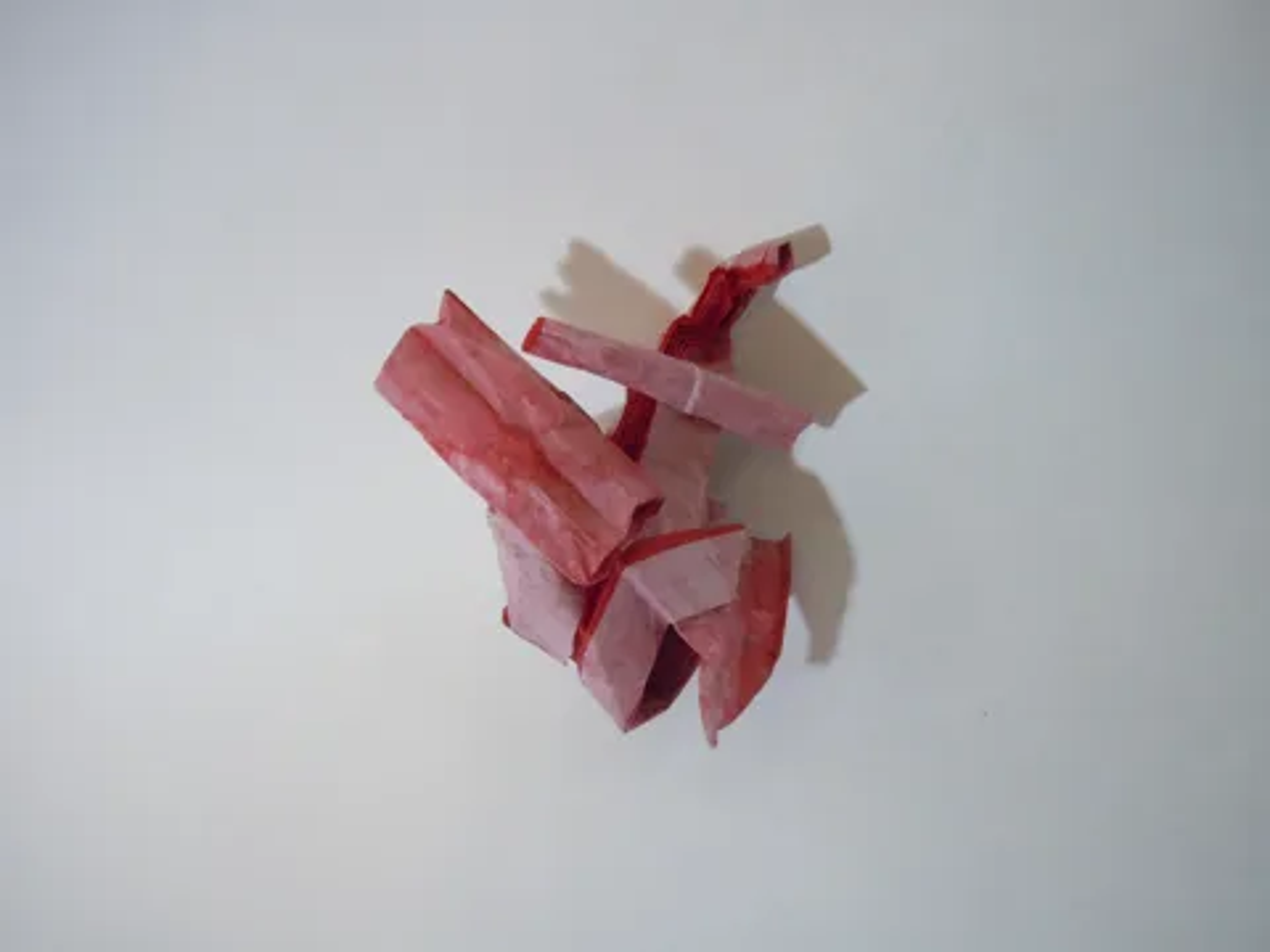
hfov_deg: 55.4
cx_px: 635
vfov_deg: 42.9
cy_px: 476
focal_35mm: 33
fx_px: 1211
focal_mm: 5.9
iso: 800
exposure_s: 1/25
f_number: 4
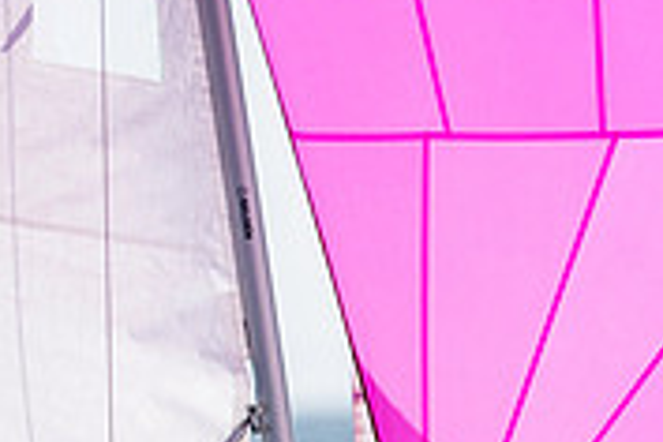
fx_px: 28838
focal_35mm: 1566
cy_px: 699
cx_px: -217
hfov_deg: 1.3
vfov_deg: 0.9
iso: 200
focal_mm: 300
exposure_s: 1/4000
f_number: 5
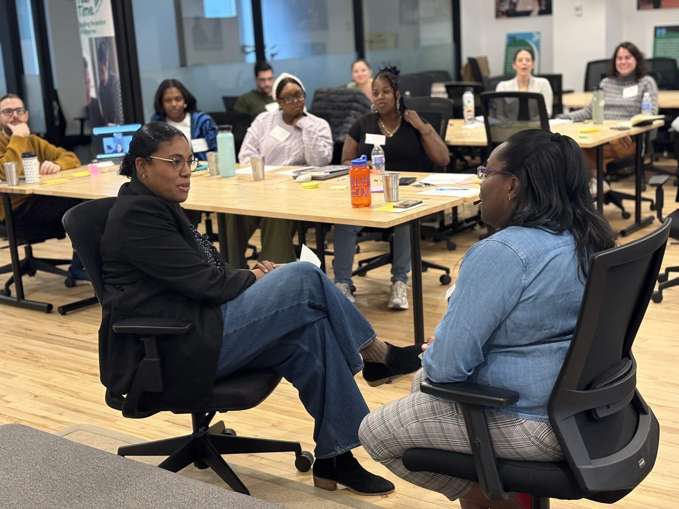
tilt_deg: -13.1
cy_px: 254
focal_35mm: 52
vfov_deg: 28.0
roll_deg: +4.1
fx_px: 1020
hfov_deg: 36.8
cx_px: 340
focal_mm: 5.96
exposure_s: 1/40
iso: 200
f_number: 1.6
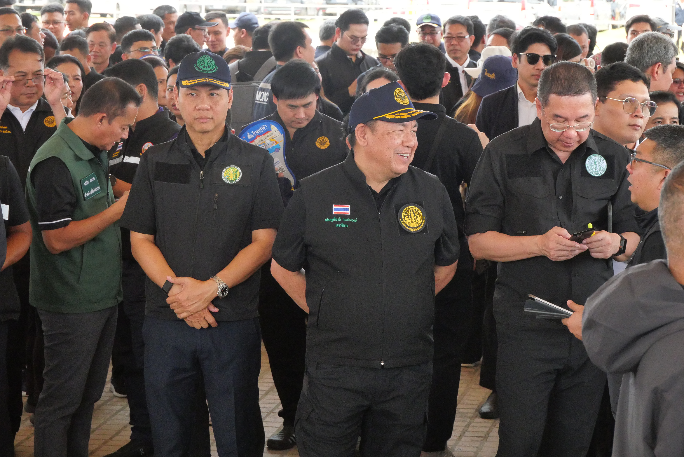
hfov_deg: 16.5
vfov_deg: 11.1
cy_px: 228
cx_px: 342
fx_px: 2357
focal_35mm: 124
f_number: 8
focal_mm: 60
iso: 3200
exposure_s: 1/500
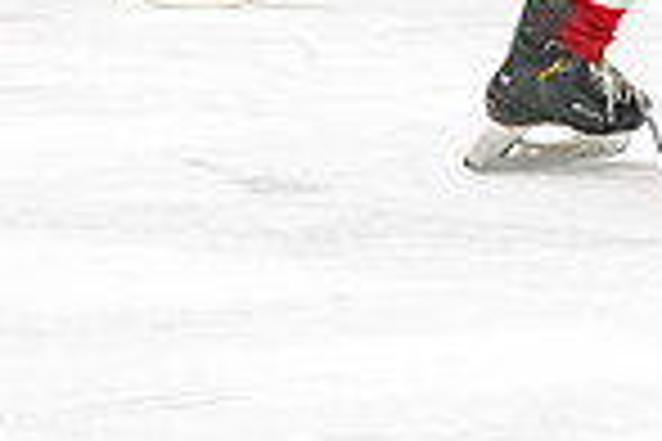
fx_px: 12577
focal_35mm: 684
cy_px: -380
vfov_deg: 2.0
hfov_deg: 3.0
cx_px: 1338
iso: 4000
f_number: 2.8
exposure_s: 1/800
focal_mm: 145
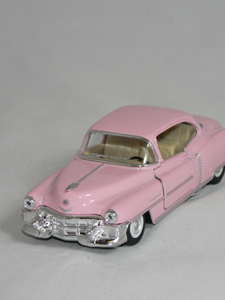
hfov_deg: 8.5
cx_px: 138
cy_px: 150
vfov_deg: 11.4
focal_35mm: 174
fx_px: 1508
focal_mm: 21.6
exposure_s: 1/60
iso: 80
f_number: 3.2
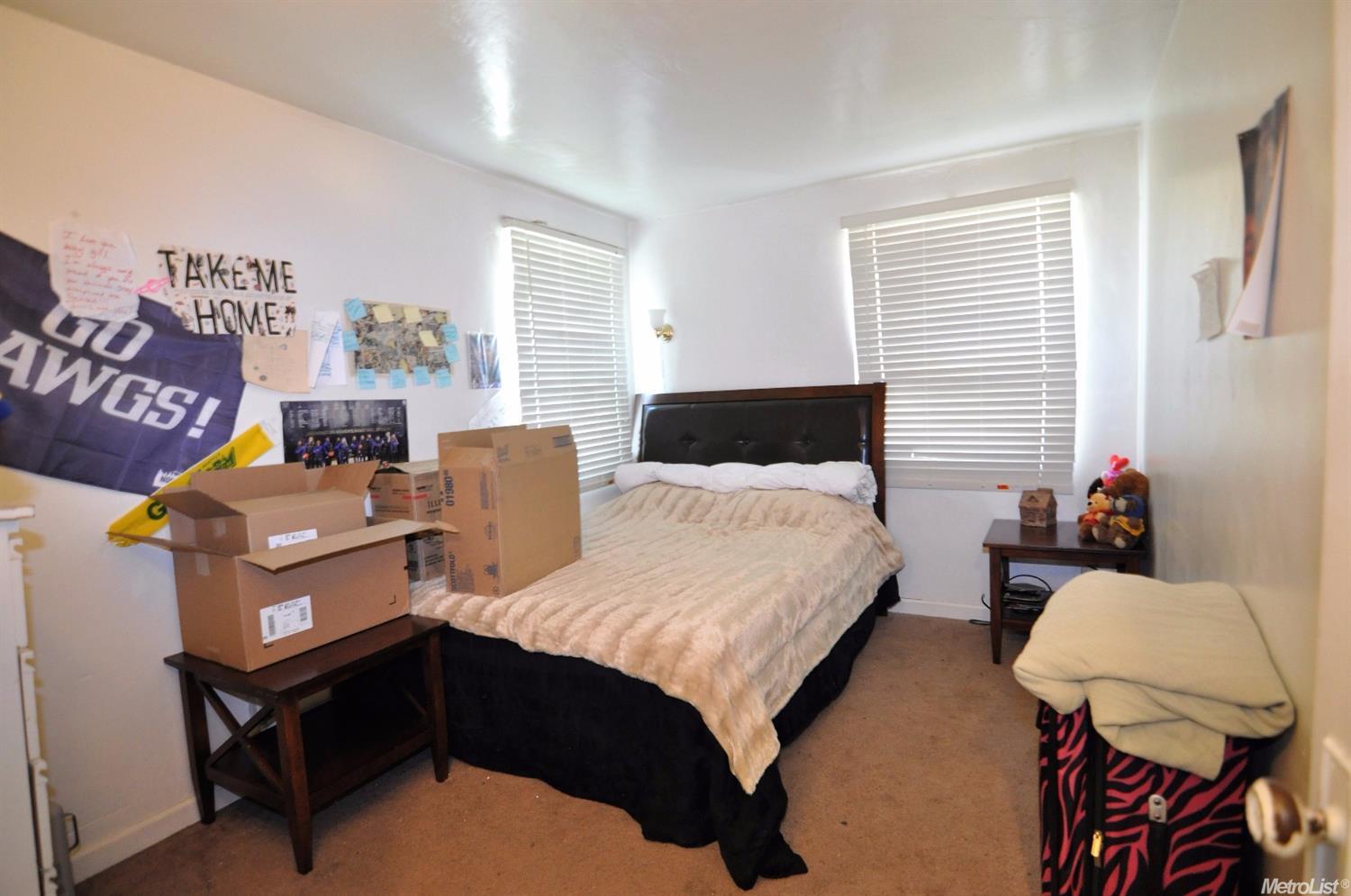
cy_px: 448
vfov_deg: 71.9
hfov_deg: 95.1
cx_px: 676
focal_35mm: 16
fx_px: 618
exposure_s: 1/30
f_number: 2.8
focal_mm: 11
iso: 1250
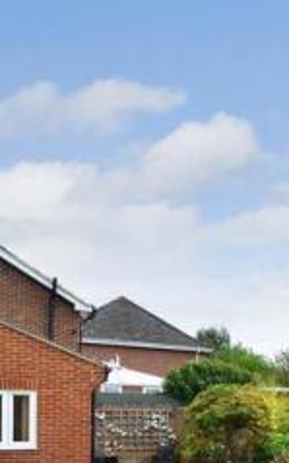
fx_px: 530
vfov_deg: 43.7
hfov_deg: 20.1
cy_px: 404
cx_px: 543
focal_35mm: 42
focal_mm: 10
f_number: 10
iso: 200
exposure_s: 1/160
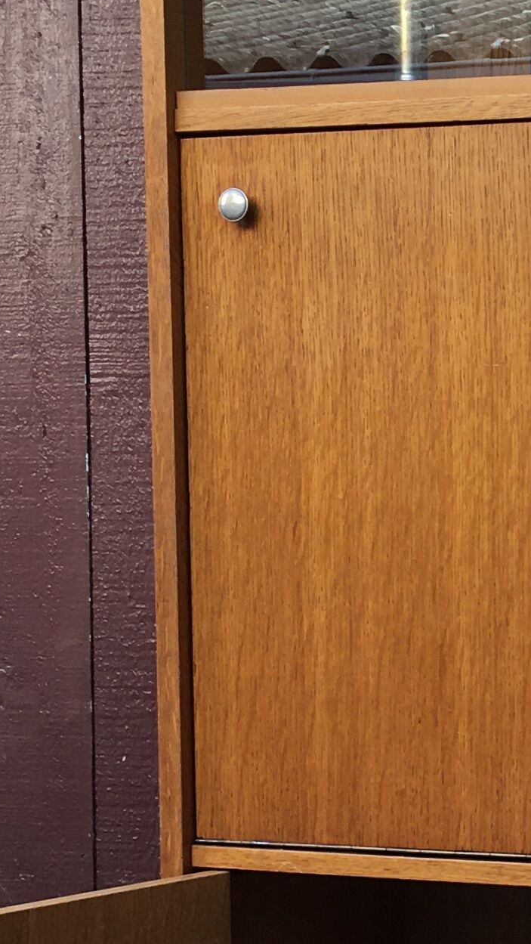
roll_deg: +0.1
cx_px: 767
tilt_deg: -5.9
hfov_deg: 11.4
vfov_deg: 20.6
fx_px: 2552
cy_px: 793
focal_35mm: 102
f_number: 2.2
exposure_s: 1/100
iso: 25
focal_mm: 4.15
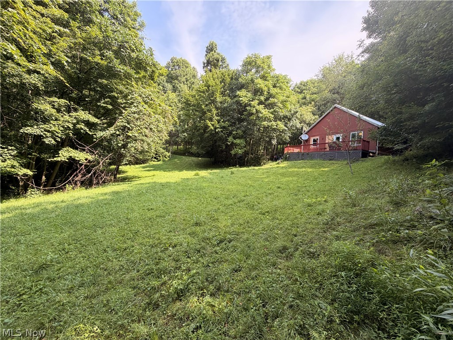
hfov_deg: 102.1
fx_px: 183
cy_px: 170
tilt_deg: -1.8
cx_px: 226
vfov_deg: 85.7
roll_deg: -4.5
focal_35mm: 14
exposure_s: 1/233
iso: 50
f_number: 2.2
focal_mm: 2.22
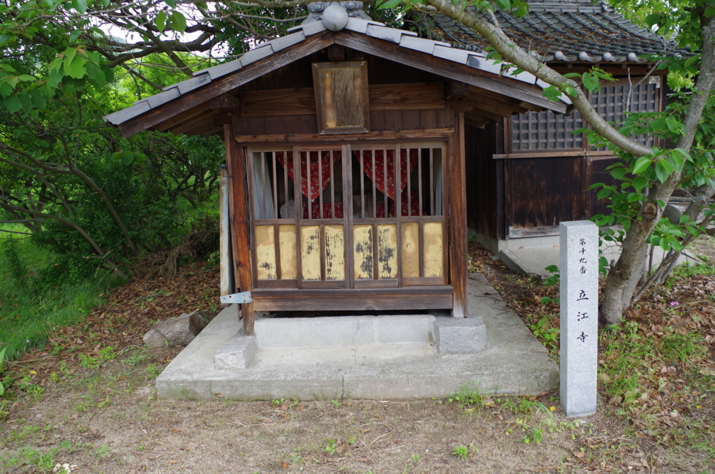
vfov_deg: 47.7
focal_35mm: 27
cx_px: 358
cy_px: 237
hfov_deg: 67.5
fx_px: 535
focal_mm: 18
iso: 200
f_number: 5
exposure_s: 1/125
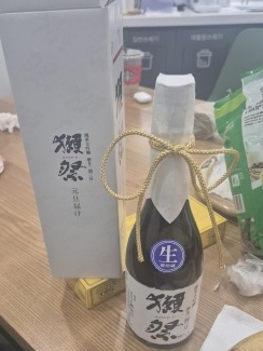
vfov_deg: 53.8
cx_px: 113
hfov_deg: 41.7
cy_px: 198
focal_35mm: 34
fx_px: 344
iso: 200
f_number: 1.8
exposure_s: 1/120
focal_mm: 5.4
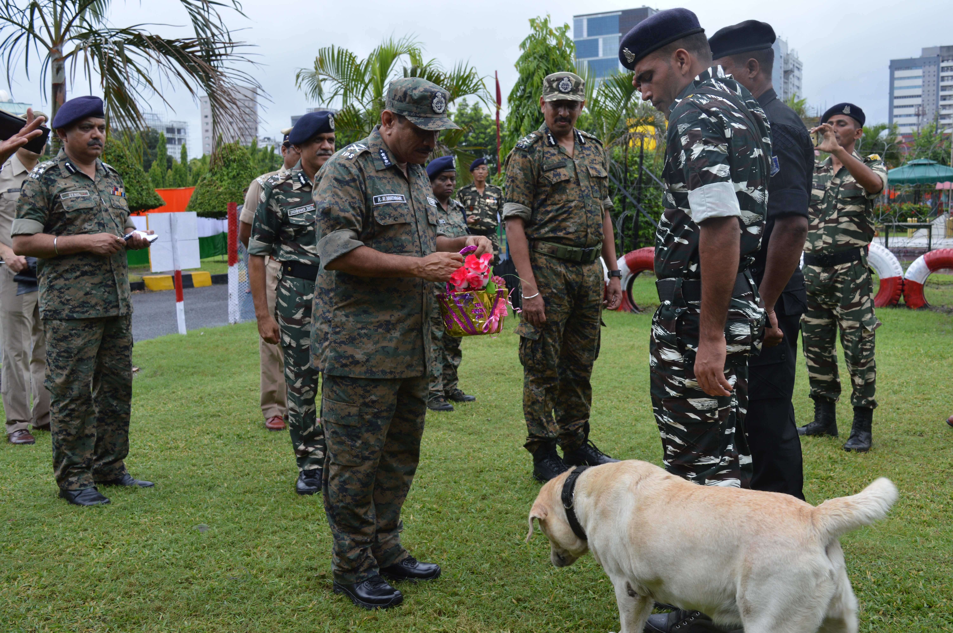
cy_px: 316
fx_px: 912
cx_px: 476
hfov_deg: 55.1
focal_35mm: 34
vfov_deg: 38.3
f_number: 5.6
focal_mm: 23
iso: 180
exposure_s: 1/125
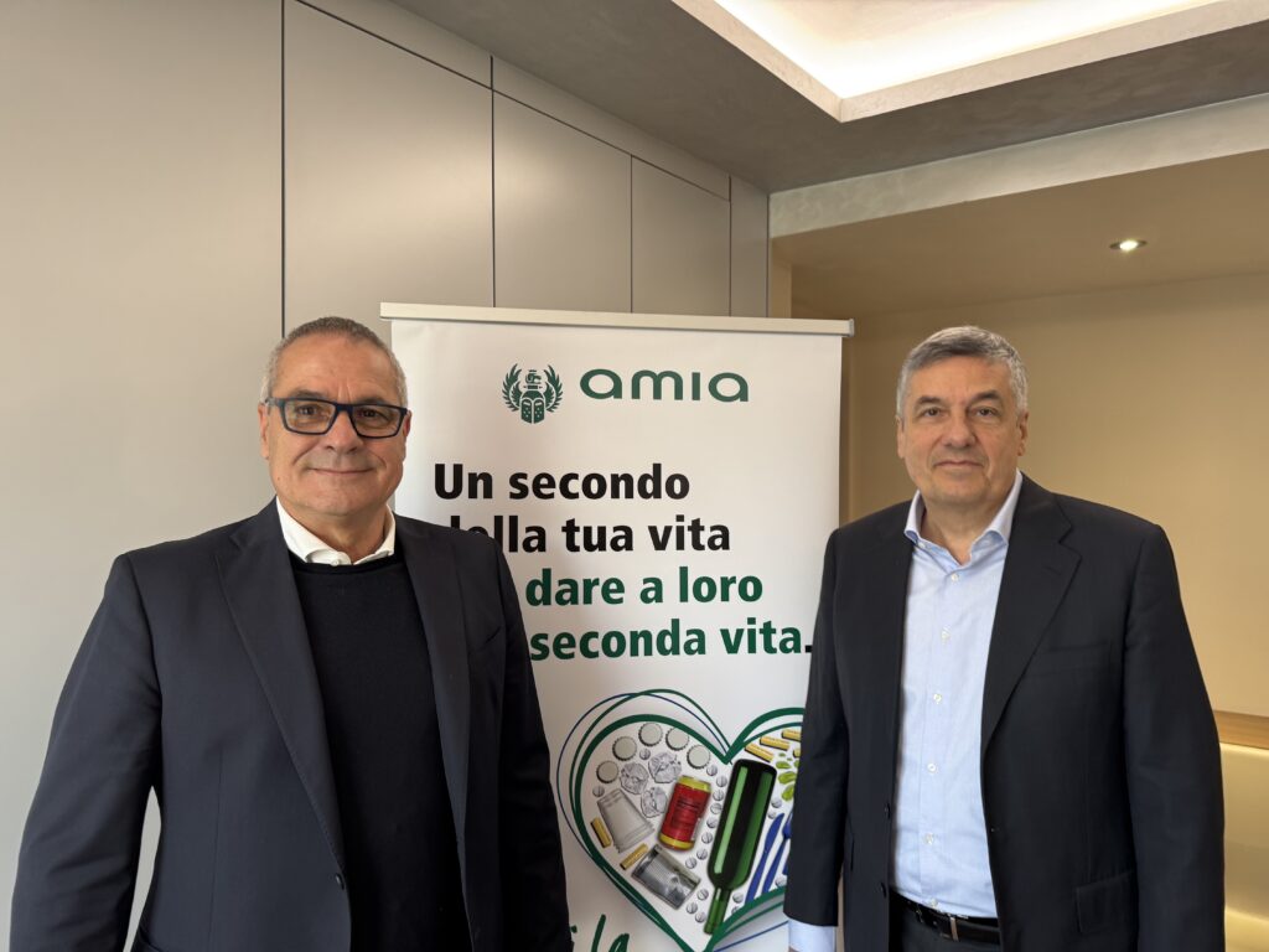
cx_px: 634
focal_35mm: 24
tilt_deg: +0.3
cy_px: 476
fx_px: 880
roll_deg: -0.9
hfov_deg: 71.6
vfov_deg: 56.8
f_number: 1.78
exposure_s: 1/50
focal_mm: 6.76
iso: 125
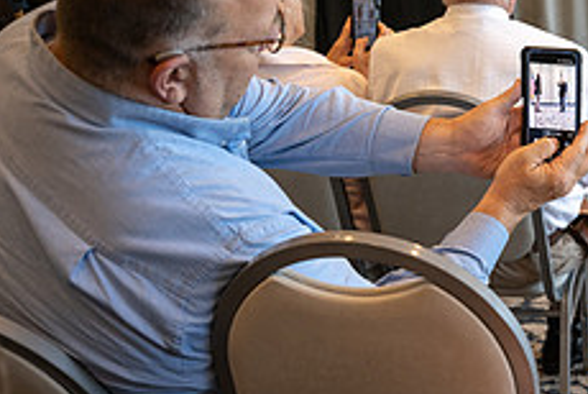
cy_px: 221
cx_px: 570
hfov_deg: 30.0
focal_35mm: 63
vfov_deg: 21.6
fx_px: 1030
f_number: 2.8
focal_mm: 25
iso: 200
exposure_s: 1/125
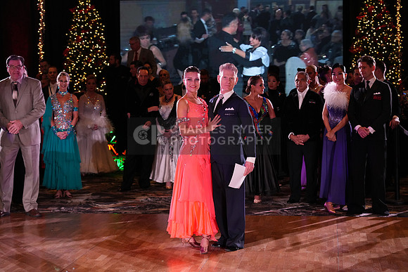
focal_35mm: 83
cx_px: 204
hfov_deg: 24.5
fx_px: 941
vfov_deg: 16.5
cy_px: 136
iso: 2500
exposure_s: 1/200
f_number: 4.5
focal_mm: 83
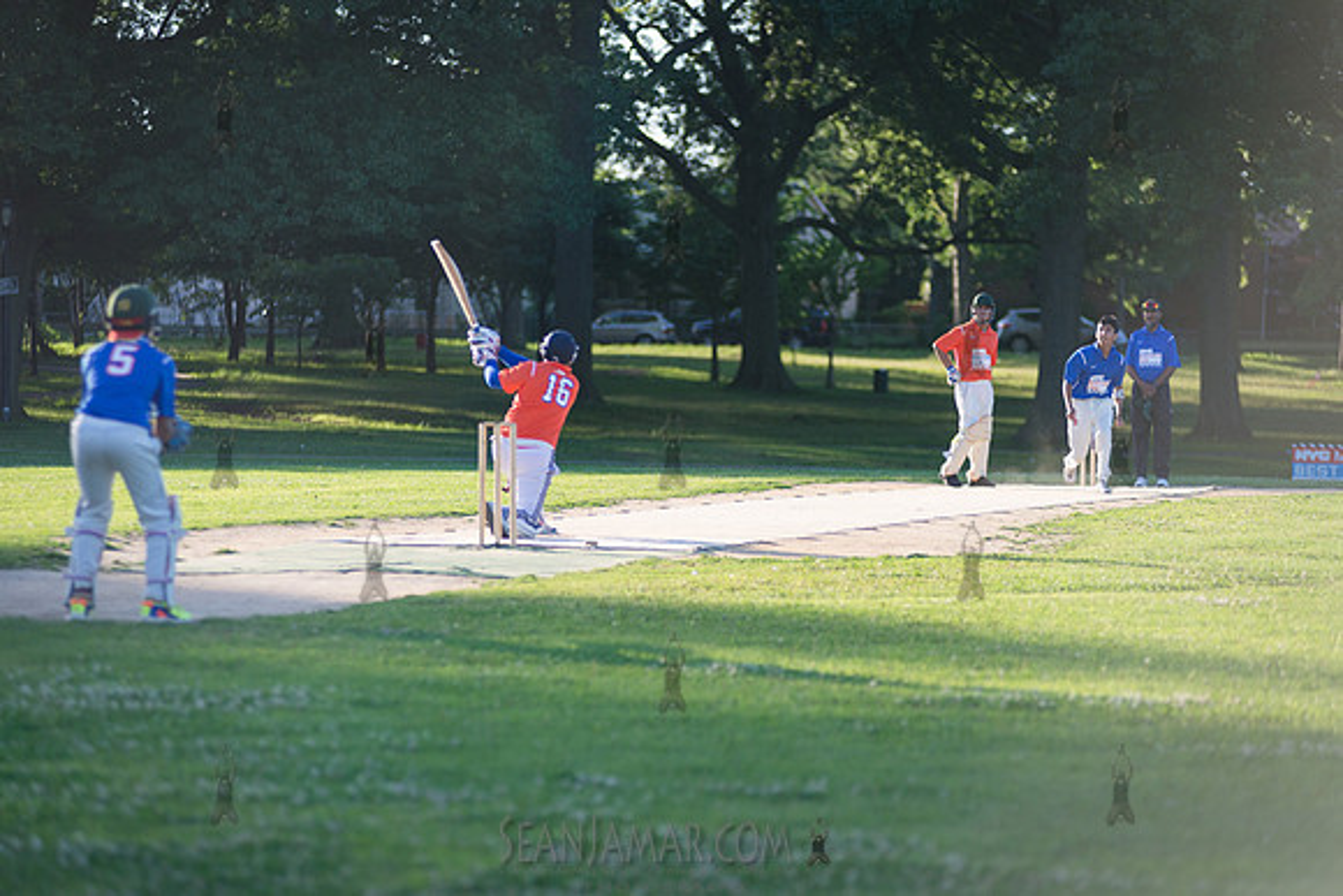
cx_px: 672
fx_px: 5783
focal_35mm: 155
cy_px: 448
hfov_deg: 13.2
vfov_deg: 8.9
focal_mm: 155
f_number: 2.8
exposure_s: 1/2500
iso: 400
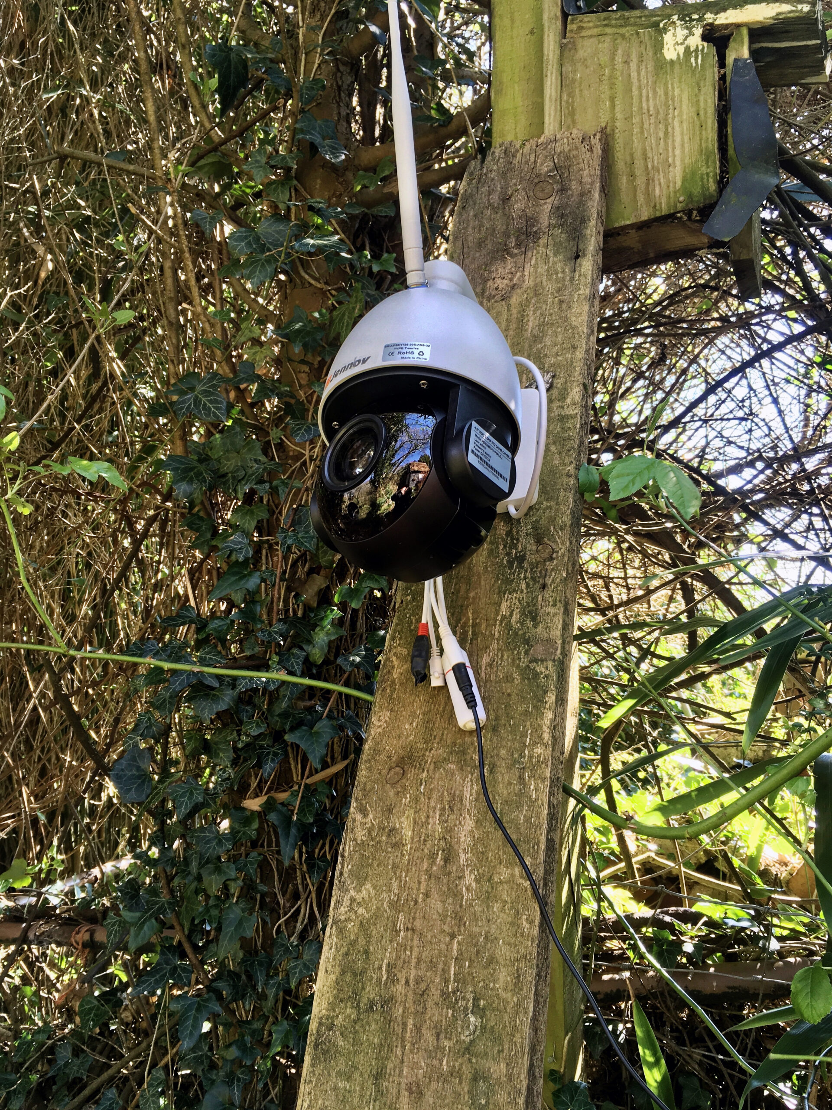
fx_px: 929
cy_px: 555
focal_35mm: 29
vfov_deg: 61.7
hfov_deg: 48.2
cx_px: 416
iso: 25
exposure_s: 1/50
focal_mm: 4.15
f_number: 2.2
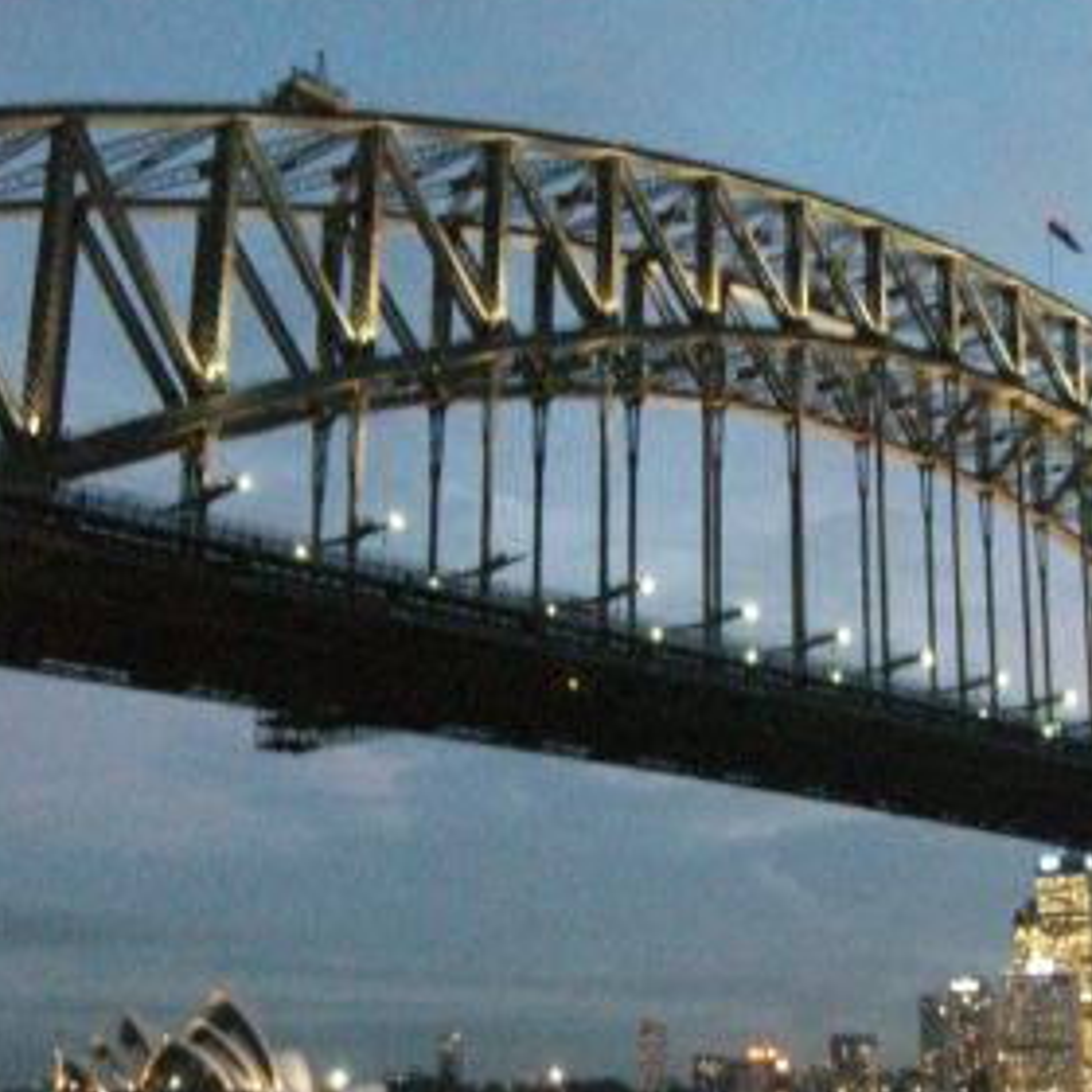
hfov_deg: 31.2
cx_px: 796
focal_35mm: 54
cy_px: 599
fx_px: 1927
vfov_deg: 31.6
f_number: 2.8
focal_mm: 7.9
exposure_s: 1/20
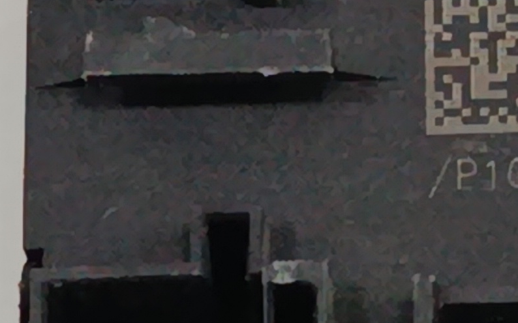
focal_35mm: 331
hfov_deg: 6.3
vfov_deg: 4.0
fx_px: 4672
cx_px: 744
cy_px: 162
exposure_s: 1/100
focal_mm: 5.24
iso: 1044
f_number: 1.7
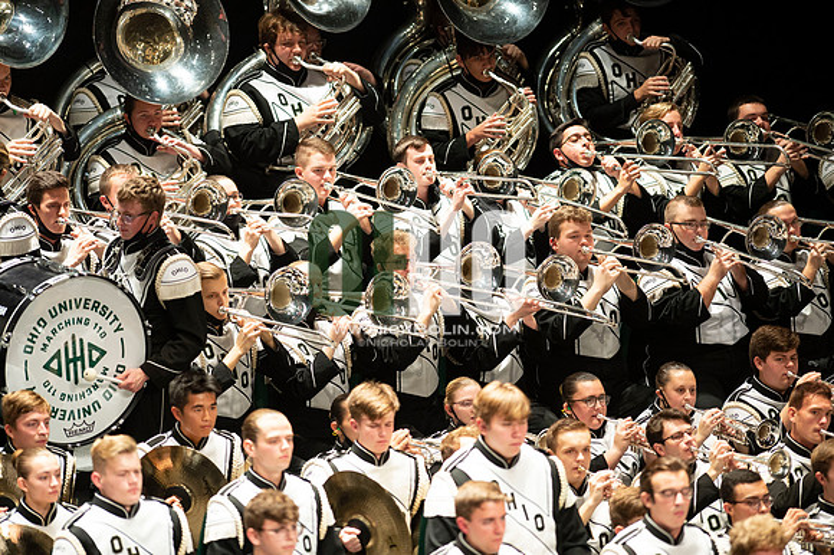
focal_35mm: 300
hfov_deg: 6.9
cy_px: 278
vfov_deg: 4.6
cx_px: 417
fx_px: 6946
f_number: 2.8
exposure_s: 1/500
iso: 3200
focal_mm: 300
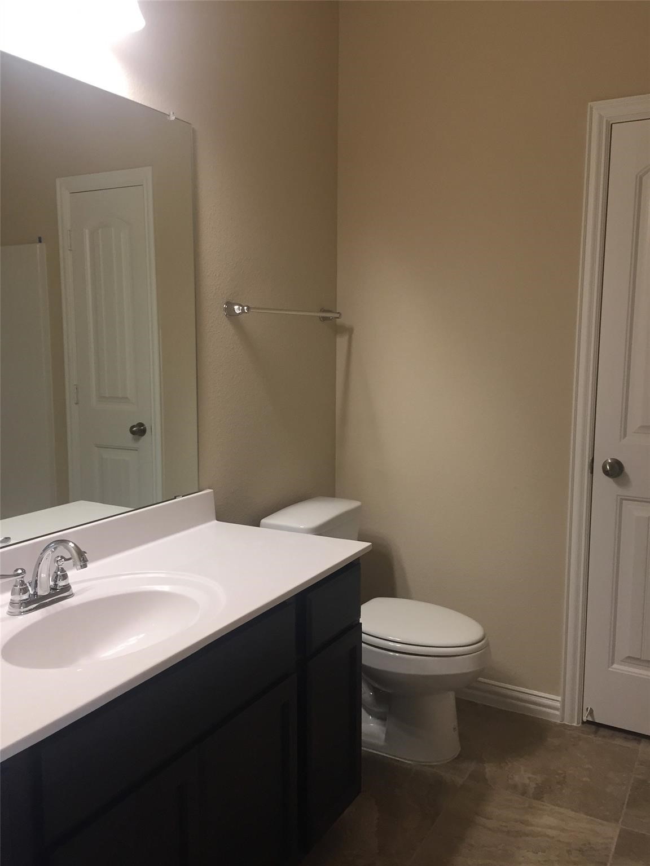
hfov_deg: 48.2
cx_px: 325
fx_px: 726
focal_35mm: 29
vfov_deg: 61.7
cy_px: 433
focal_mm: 4.15
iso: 40
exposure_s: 1/30
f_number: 2.2
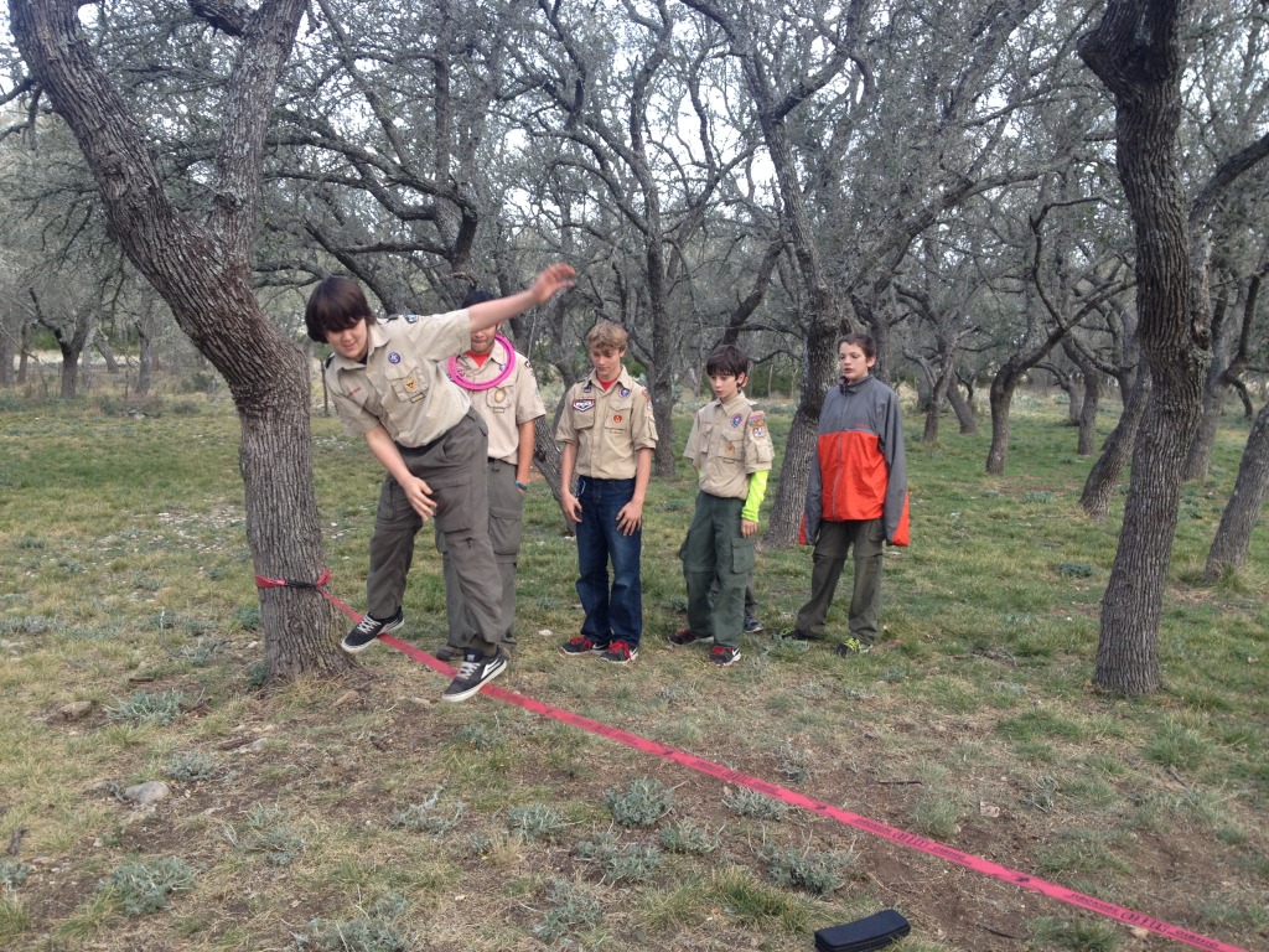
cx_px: 634
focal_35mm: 35
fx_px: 1283
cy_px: 476
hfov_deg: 52.6
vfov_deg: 40.7
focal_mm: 4.28
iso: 50
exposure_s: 1/120
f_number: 2.4
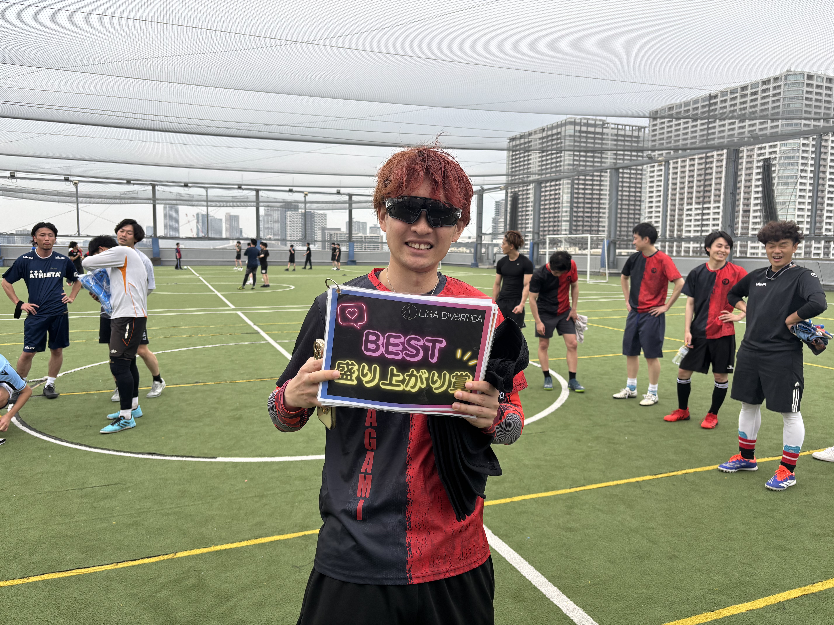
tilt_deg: -6.0
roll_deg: -0.6
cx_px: 417
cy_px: 312
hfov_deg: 67.3
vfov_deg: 53.1
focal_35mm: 26
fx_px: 626
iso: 50
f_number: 1.6
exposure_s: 1/531
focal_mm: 5.96
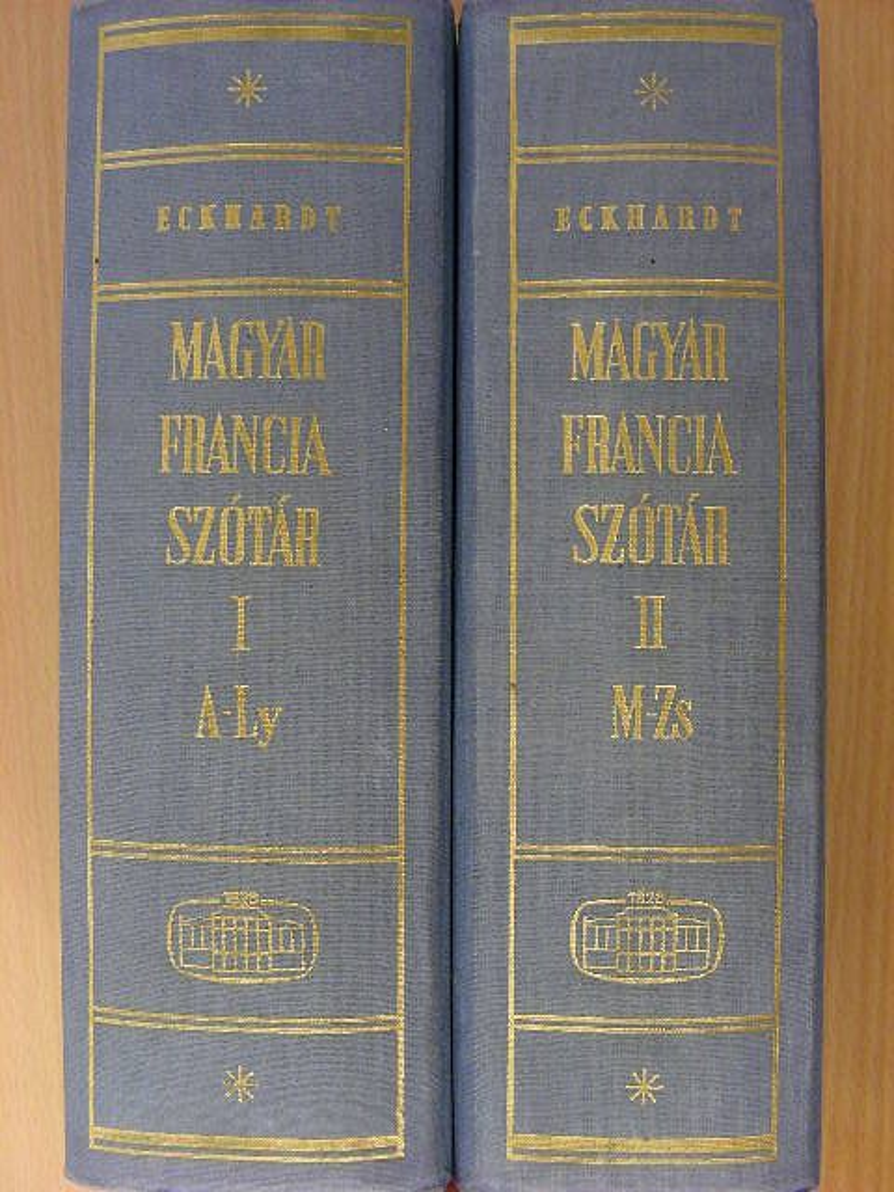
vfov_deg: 42.9
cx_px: 447
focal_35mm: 44
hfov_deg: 32.9
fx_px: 1515
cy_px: 596
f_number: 3.5
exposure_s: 1/36.3
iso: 200
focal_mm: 7.4
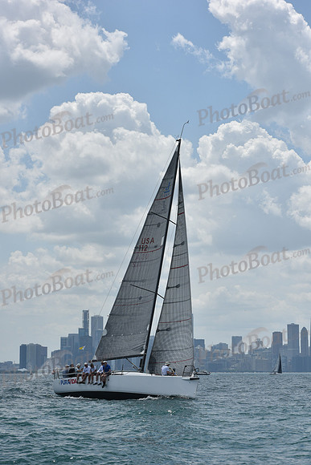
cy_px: 232
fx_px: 1101
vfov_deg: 23.9
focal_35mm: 85
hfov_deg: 16.1
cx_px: 156
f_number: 9
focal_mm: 85
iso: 250
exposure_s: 1/1250
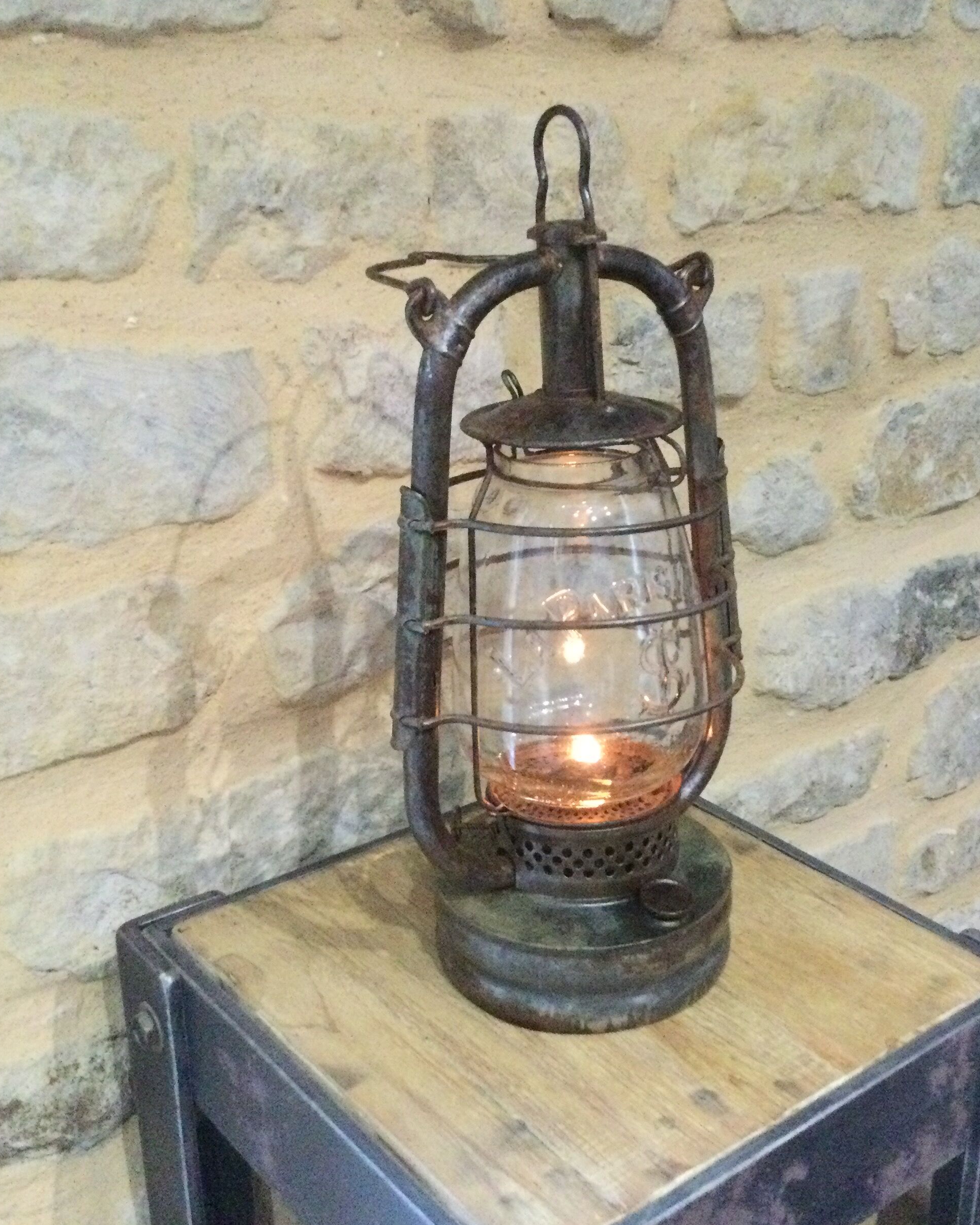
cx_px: 581
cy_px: 612
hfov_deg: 36.4
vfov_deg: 44.8
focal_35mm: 41
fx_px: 1487
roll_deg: -0.1
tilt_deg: -22.1
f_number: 2.4
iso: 320
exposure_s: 1/17
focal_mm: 3.3
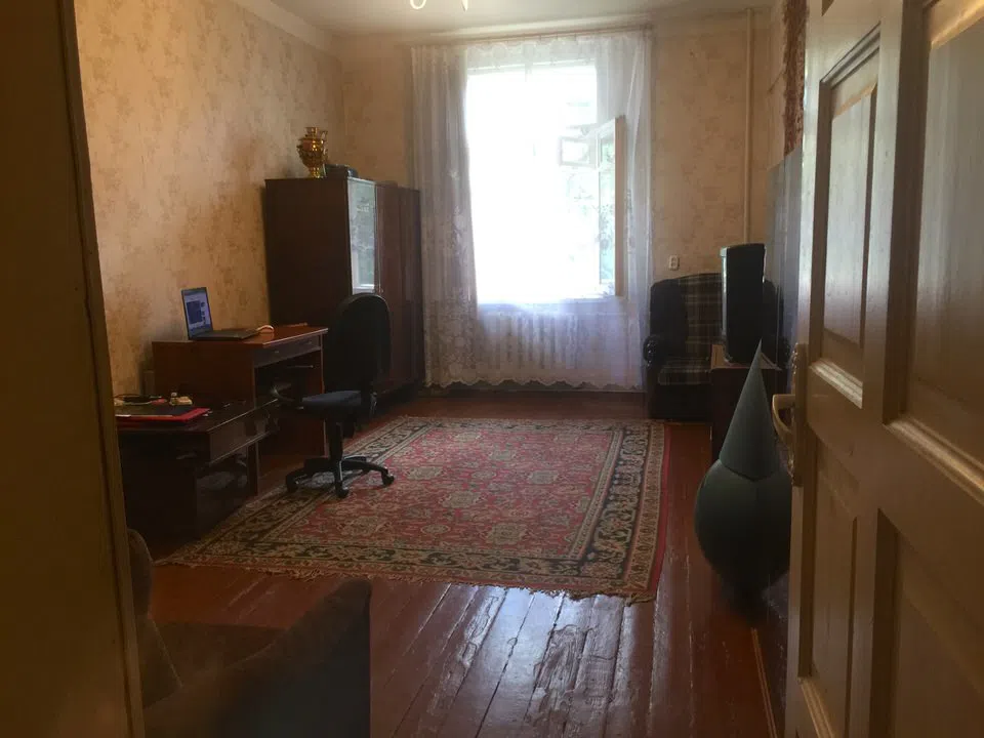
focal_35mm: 29
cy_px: 369
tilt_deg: -8.1
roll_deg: +0.4
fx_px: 824
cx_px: 492
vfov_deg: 48.2
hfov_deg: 61.7
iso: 80
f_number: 2.2
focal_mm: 4.15
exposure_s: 1/17
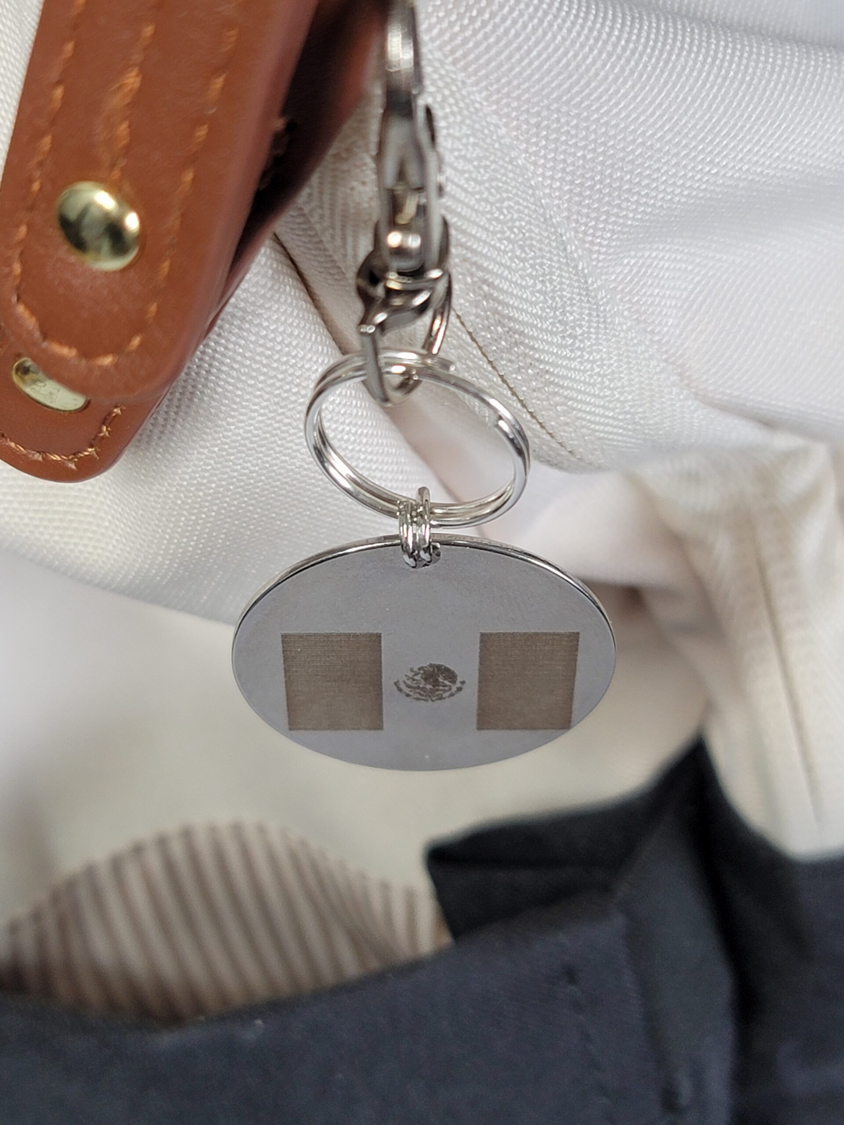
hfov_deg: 54.9
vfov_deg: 69.4
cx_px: 422
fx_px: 813
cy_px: 562
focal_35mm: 25
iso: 160
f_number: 1.8
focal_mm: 7
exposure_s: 1/120
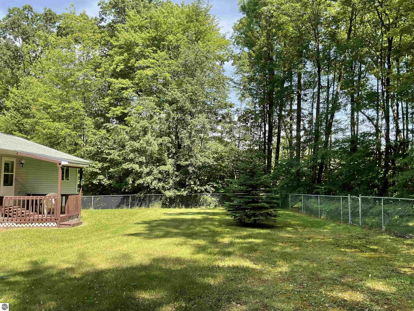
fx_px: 347
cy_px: 156
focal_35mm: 29
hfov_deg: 61.7
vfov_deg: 48.2
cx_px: 207
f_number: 1.8
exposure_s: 1/412
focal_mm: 3
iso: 16
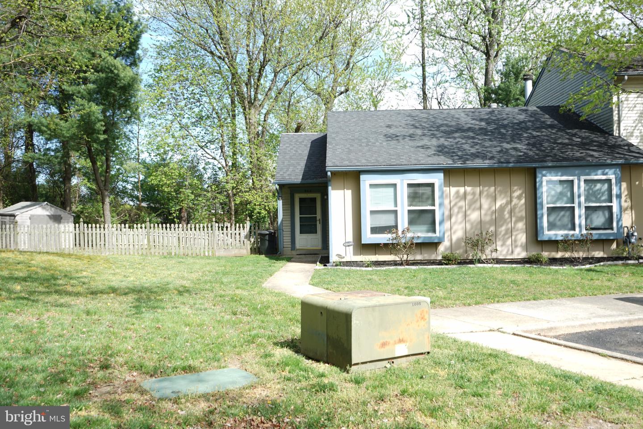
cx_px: 322
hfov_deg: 55.8
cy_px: 214
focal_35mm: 34
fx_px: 607
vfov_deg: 38.9
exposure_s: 1/30
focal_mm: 34
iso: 50
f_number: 10
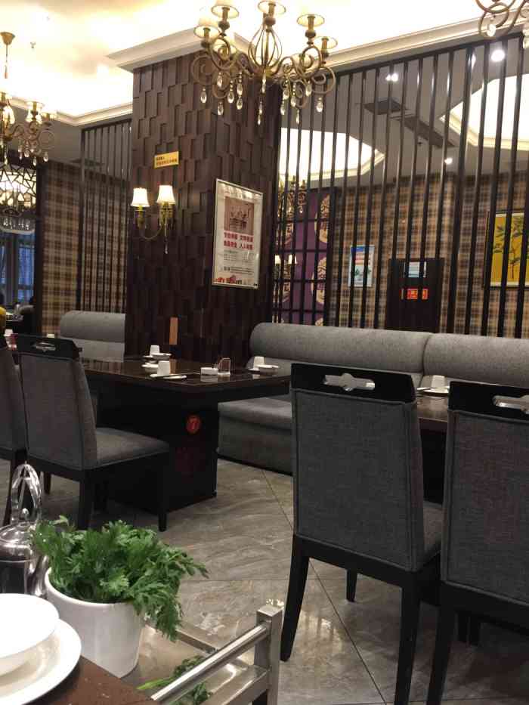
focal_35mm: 29
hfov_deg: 48.2
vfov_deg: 61.7
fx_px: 591
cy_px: 352
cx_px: 264
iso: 100
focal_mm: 4.15
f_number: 2.2
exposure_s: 1/10
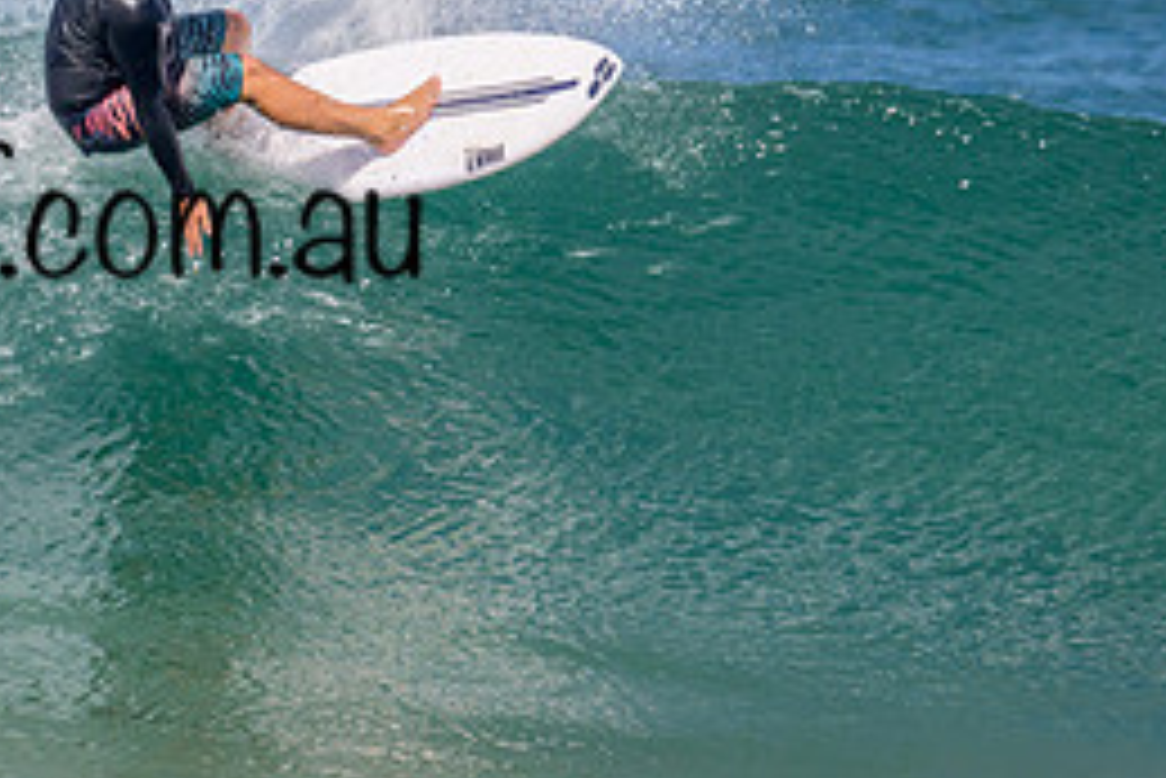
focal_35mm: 1185
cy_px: 173
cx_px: -54
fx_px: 38401
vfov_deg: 1.2
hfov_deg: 1.7
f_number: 11
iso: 900
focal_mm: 530
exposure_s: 1/2000
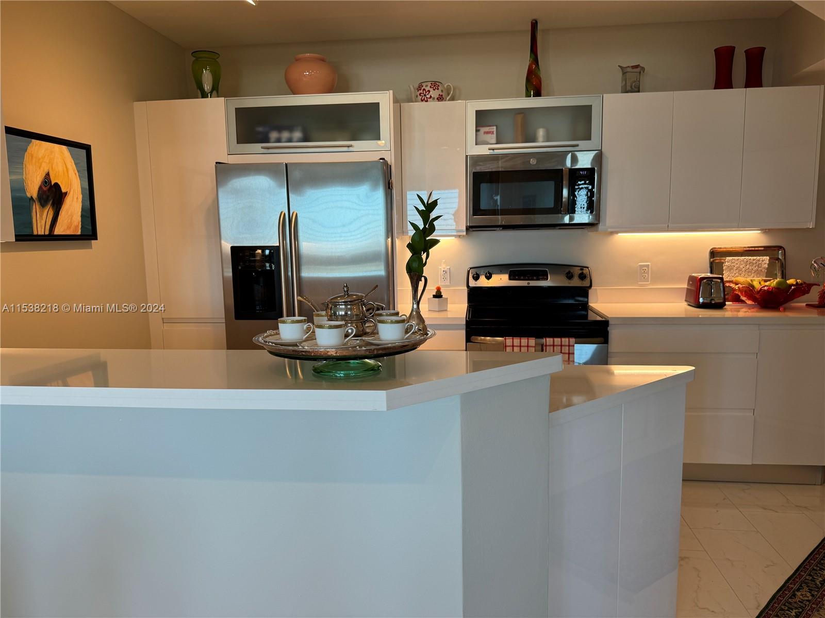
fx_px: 572
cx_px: 412
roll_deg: +0.7
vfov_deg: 56.8
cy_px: 309
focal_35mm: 24
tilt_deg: -7.6
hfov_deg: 71.6
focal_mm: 6.86
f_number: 1.78
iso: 64
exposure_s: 1/120
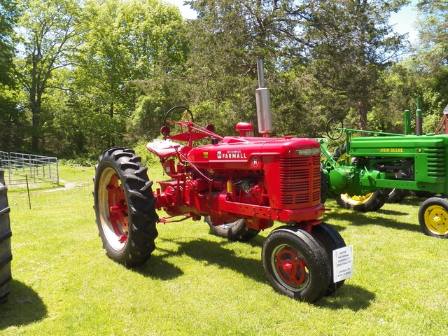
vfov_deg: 45.4
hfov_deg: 58.4
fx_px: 401
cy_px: 168
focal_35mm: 31
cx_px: 224
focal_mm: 5.5
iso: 125
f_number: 4
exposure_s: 1/400
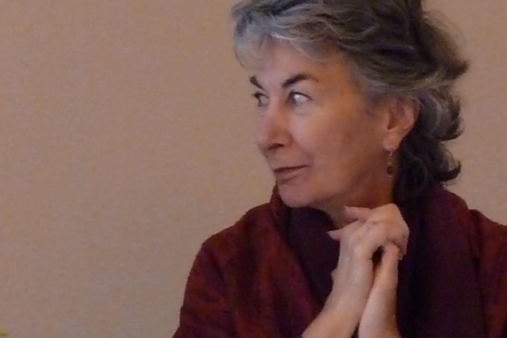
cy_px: 226
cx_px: 350
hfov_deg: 13.7
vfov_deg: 9.2
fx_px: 2098
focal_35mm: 149
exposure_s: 1/15
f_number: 4.7
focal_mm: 16.3
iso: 3200
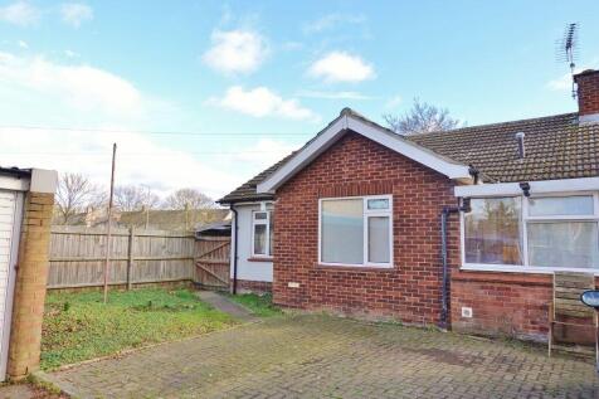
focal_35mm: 24
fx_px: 399
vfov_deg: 53.1
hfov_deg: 73.8
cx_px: 300
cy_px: 200
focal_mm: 8.8
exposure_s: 1/125
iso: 125
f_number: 5.6
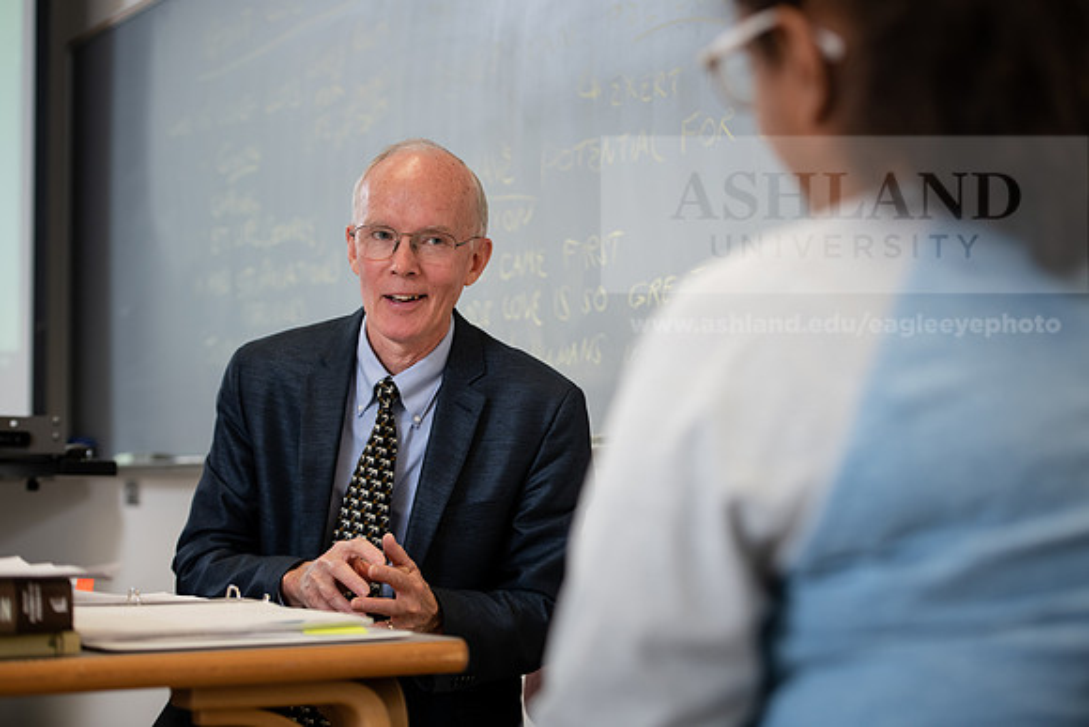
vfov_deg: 19.5
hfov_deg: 28.8
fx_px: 2118
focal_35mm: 70
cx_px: 544
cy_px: 364
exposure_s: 1/200
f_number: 3.5
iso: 640
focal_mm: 70
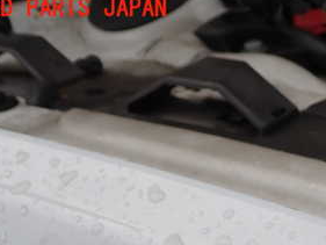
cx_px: 304
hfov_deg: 28.8
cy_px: 255
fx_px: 603
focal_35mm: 64
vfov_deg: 21.9
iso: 100
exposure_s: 1/500
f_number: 3.2
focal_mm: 5.4
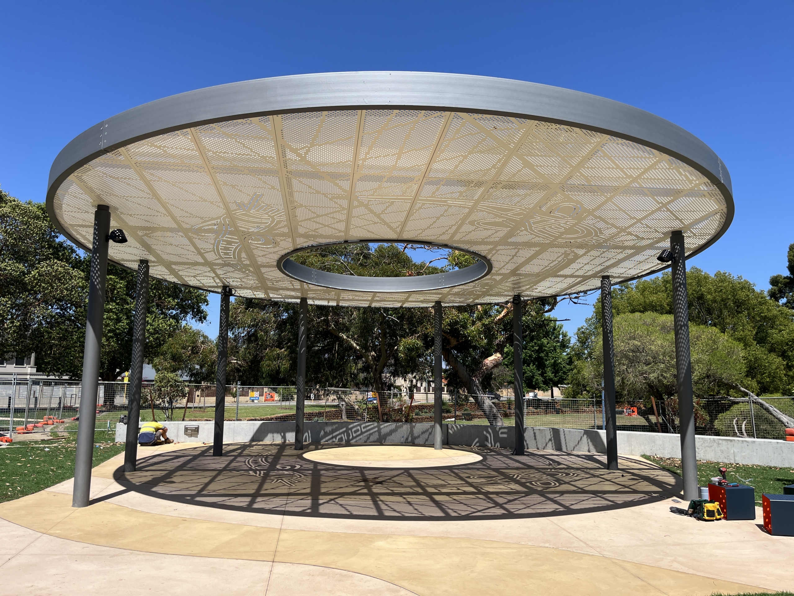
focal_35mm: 26
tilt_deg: +6.9
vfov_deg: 53.1
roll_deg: -0.3
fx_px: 596
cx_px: 397
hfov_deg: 67.3
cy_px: 298
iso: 50
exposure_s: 1/3876
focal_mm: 5.1
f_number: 1.6
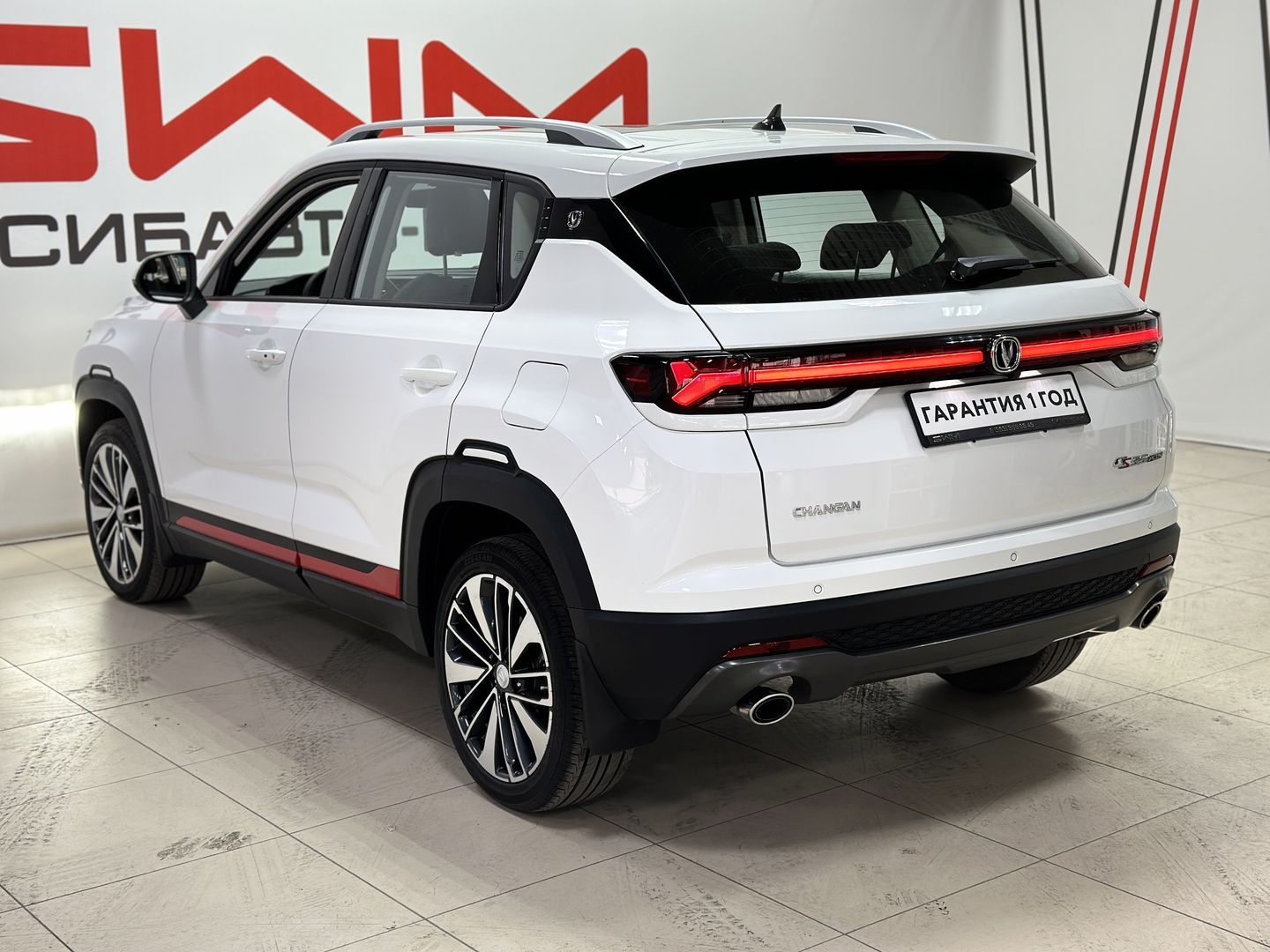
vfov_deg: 30.3
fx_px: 1761
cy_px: 476
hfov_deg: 39.7
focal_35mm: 48
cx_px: 635
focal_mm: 6.86
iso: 80
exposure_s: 1/100
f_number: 1.78
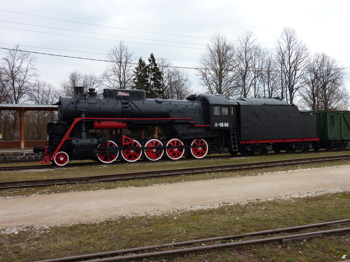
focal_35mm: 32
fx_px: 324
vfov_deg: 44.2
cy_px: 131
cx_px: 175
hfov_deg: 56.8
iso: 80
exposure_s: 1/400
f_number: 4
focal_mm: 5.3
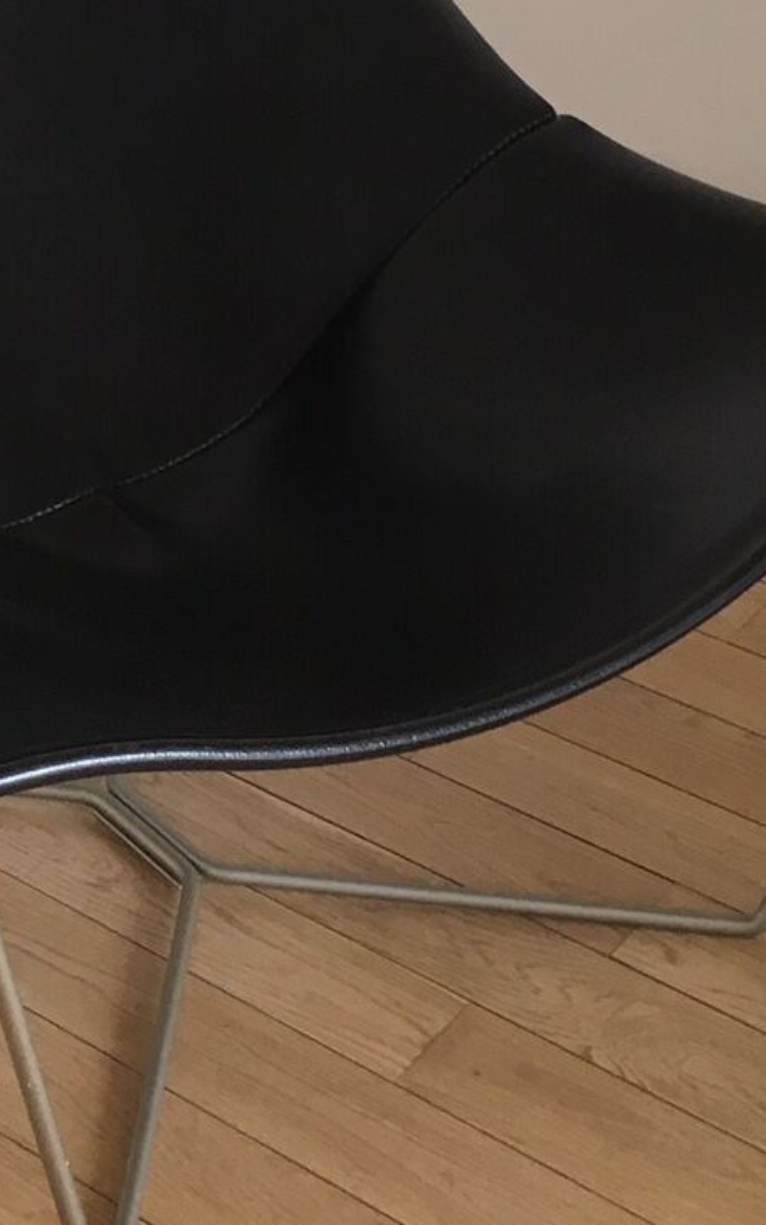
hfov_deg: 15.2
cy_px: 40
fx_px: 2837
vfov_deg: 23.5
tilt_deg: -25.3
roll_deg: +2.1
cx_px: 37
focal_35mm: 85
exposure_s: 1/33
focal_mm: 4.15
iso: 64
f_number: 2.2
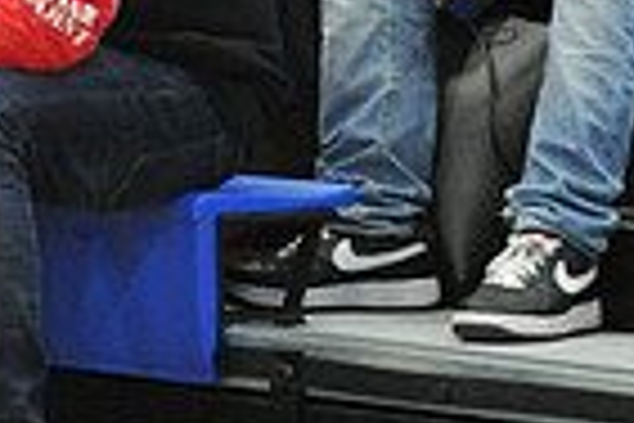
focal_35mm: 822
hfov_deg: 2.5
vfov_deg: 1.7
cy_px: -414
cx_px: -58
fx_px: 14475
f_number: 2.8
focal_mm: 200
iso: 8000
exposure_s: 1/400
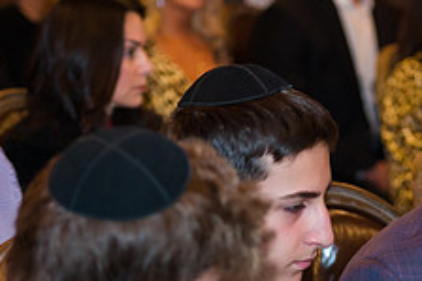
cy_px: 283
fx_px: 2190
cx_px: 319
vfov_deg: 7.3
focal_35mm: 187
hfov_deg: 11.0
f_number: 3.2
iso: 1600
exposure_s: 1/200
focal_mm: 70
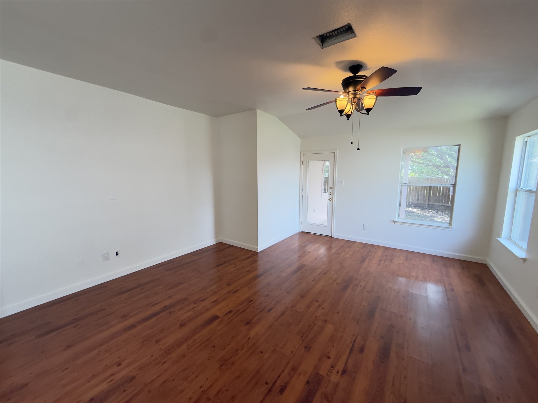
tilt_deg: -8.6
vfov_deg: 85.7
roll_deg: +1.4
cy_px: 202
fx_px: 218
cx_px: 269
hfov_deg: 102.1
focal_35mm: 14
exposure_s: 1/120
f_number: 2.2
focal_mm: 2.22
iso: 250
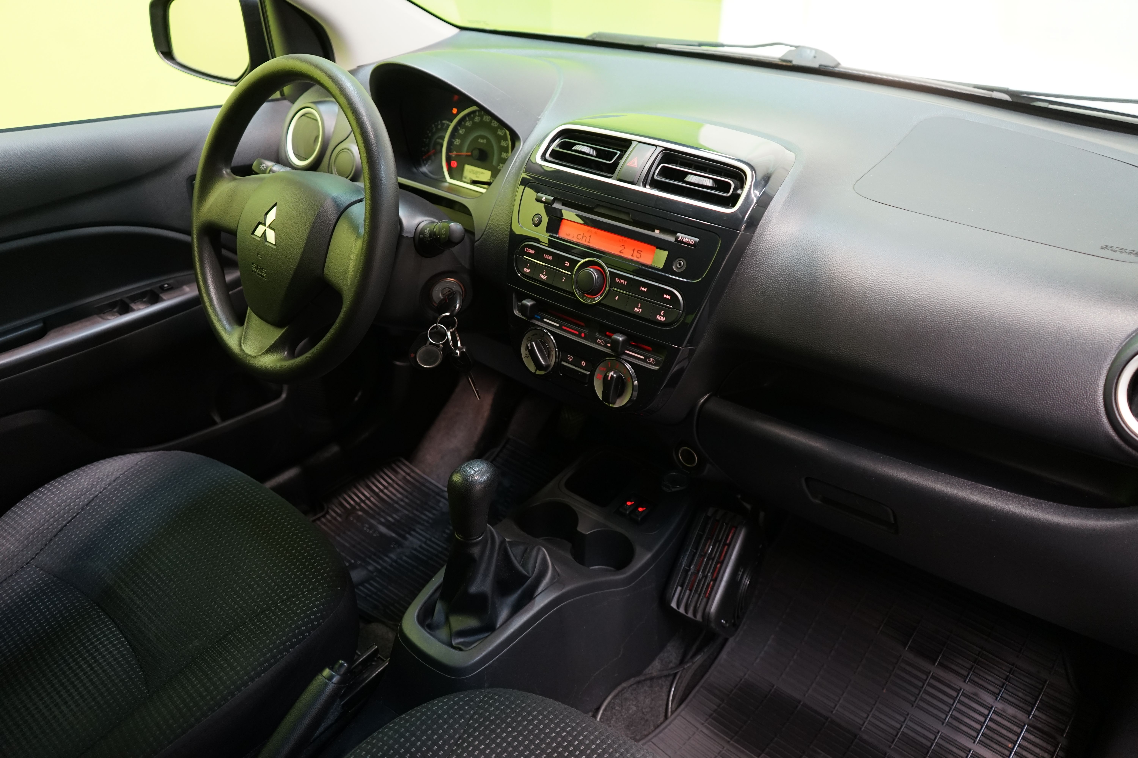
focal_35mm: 28
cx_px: 569
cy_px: 379
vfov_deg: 46.4
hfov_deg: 65.5
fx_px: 885
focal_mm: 28
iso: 1000
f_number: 3.5
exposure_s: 1/30
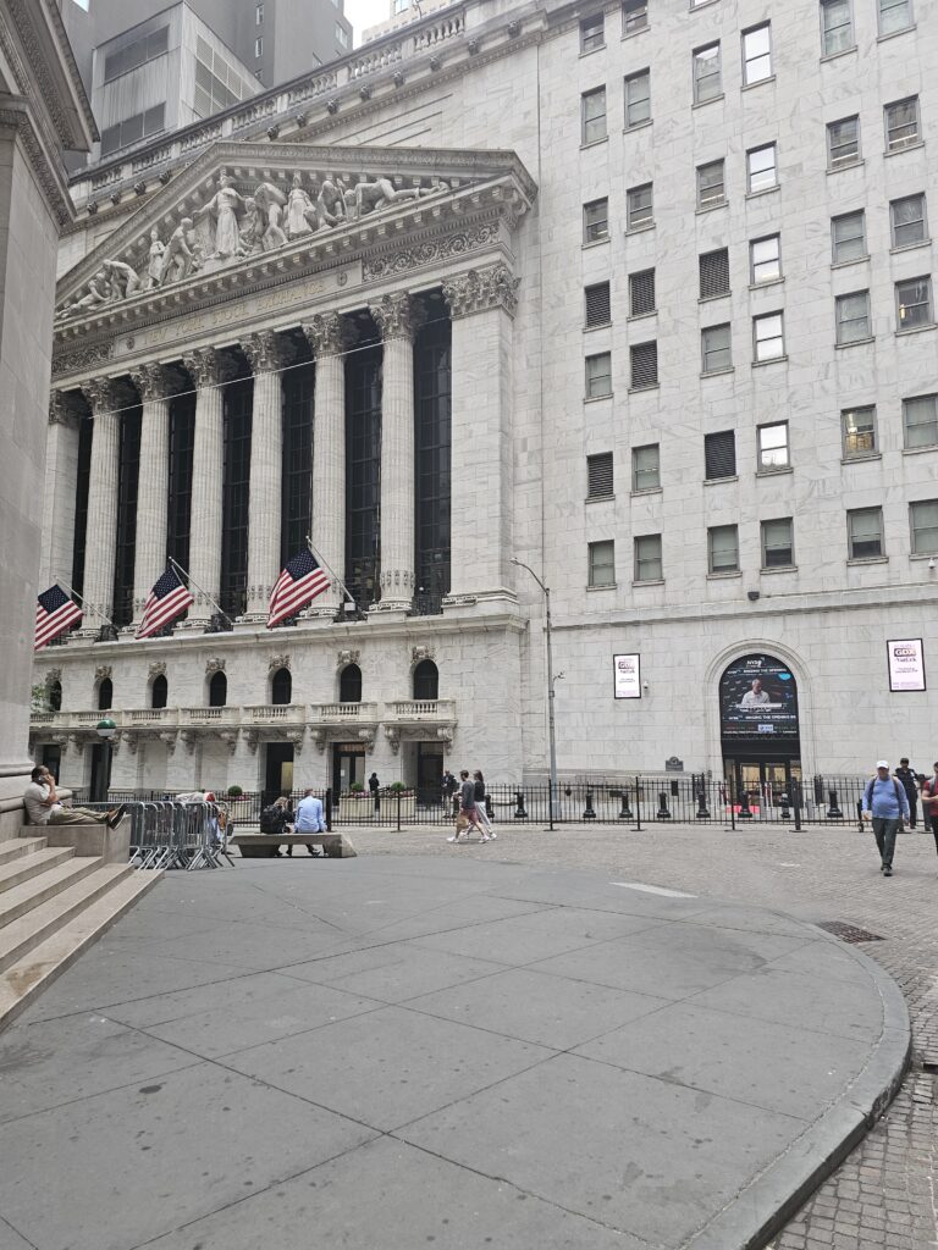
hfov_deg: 58.9
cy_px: 625
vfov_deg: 73.9
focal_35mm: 23
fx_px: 831
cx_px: 469
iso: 100
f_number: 1.7
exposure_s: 1/207
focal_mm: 6.3
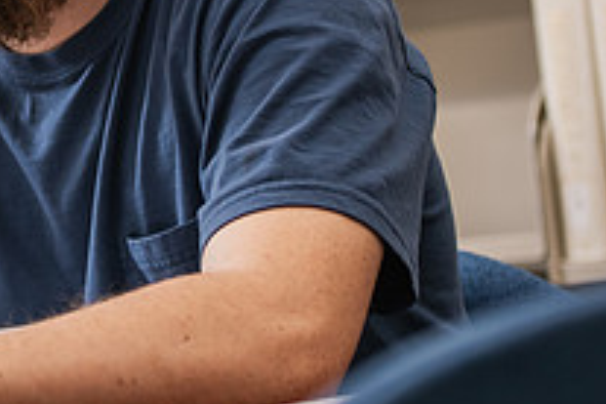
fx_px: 3299
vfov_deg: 7.0
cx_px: -126
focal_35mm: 196
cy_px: 7
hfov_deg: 10.3
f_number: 2.8
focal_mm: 70
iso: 500
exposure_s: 1/200
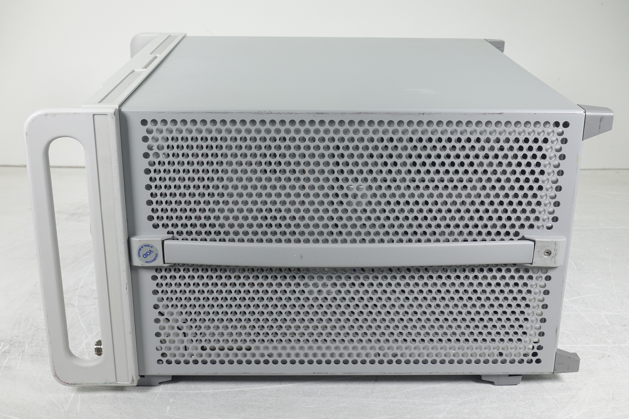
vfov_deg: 27.5
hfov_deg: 40.3
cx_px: 314
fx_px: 856
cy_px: 210
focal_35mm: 49
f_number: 5.6
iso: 125
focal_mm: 18.1
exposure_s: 1/80
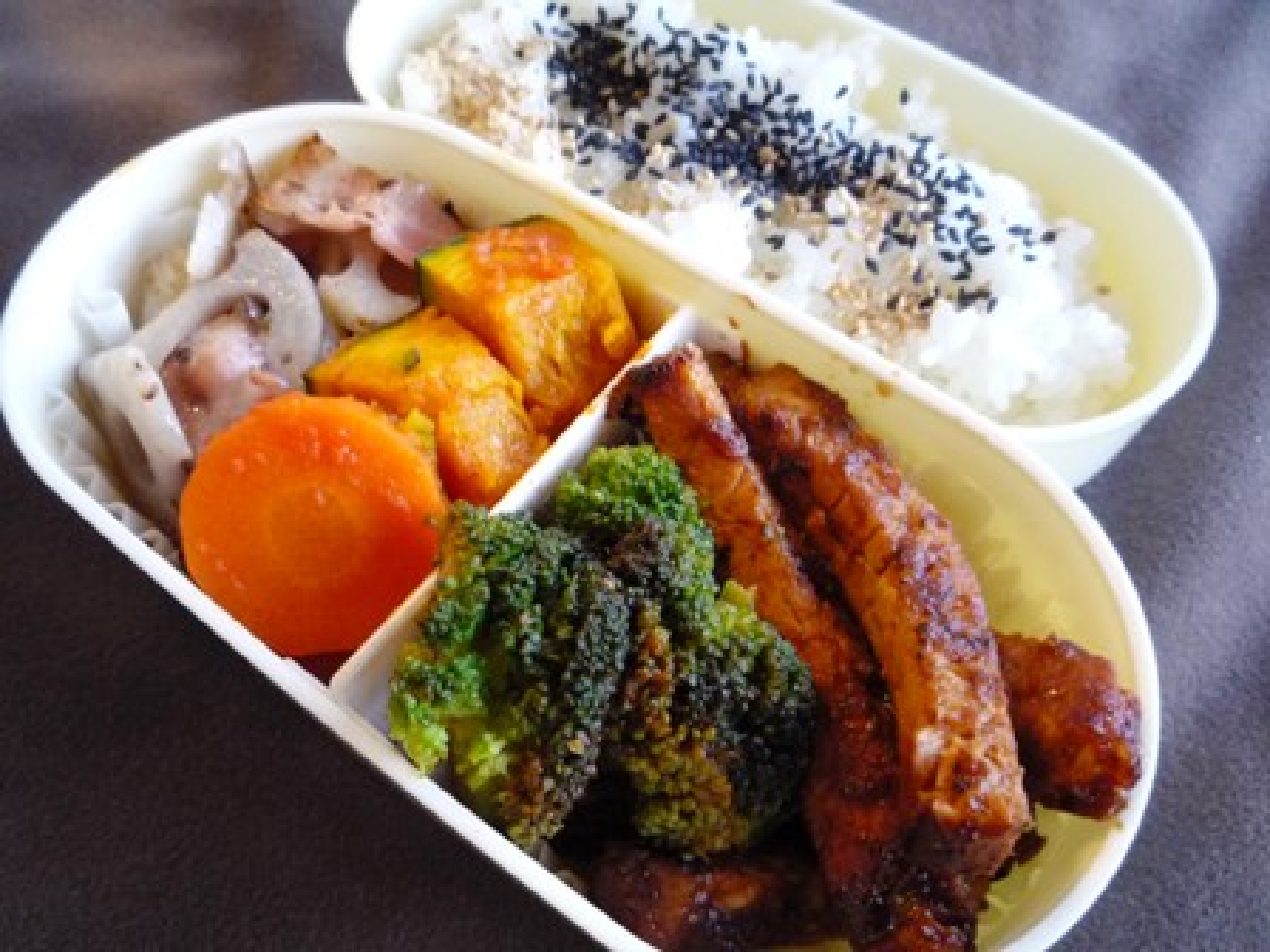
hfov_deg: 60.0
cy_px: 476
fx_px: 1101
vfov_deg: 46.8
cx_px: 635
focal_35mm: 30
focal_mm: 5.2
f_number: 3.3
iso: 400
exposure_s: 1/10
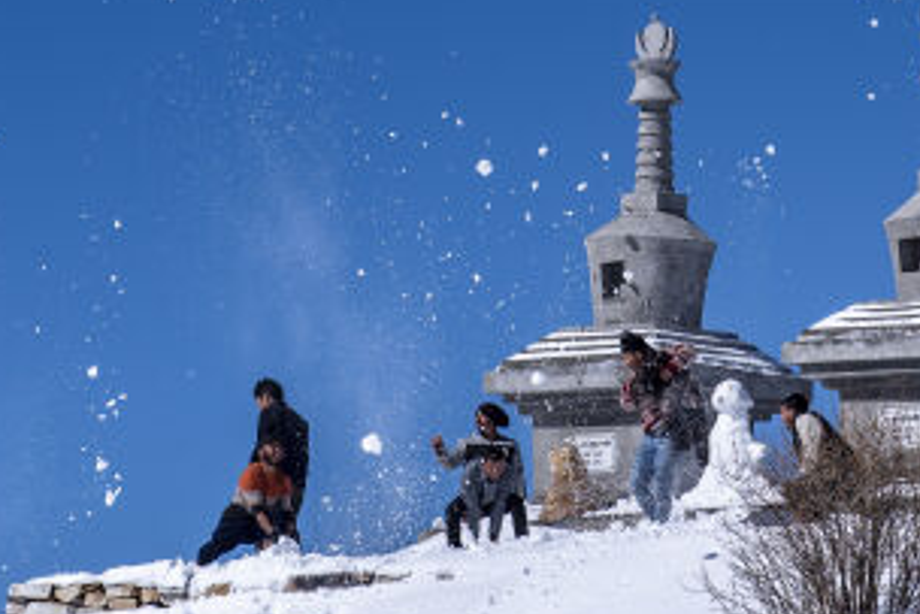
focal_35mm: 316
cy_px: -20
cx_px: 587
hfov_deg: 6.5
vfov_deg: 4.3
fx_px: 8079
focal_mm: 125
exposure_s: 1/800
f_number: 8
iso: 100
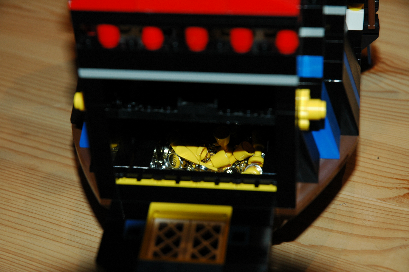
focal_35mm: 105
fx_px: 1192
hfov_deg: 19.5
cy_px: 136
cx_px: 204
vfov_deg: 13.0
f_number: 7.1
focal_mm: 70
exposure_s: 1/125
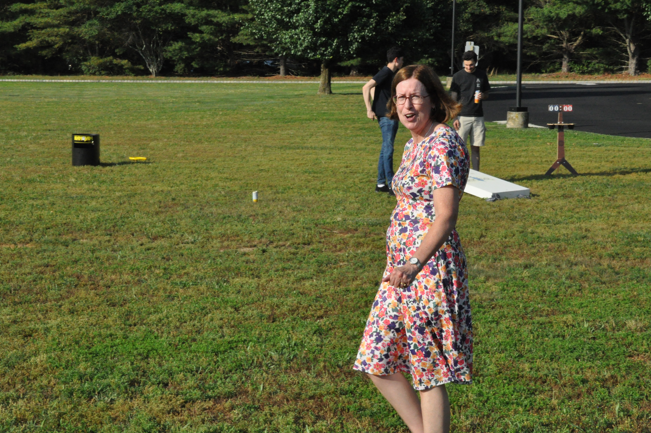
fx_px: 1355
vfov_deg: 18.1
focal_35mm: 75
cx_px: 331
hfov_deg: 27.0
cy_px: 221
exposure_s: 1/320
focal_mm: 48
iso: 1600
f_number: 18
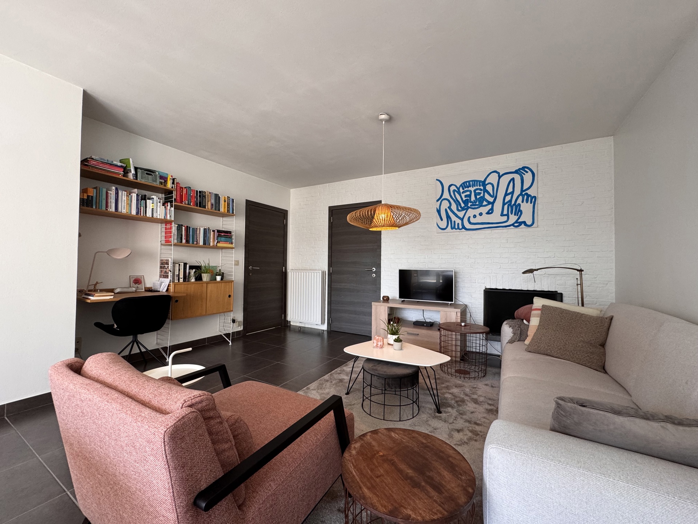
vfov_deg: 85.7
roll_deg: +0.0
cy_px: 262
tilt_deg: +1.2
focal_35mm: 14
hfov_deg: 102.1
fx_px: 282
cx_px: 349
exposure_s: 1/99
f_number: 2.2
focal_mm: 2.22
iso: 160
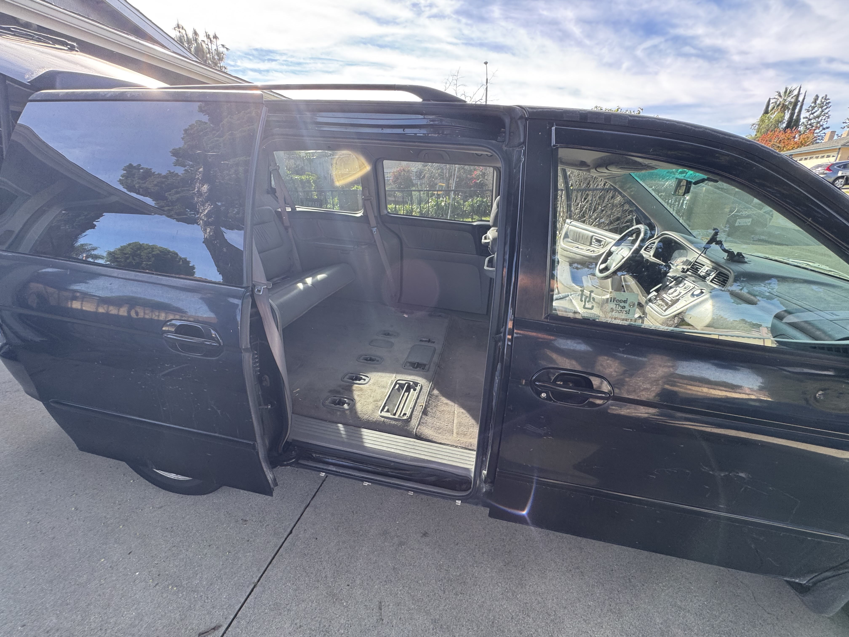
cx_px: 424
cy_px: 318
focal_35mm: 14
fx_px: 343
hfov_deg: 102.1
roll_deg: +0.6
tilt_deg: -19.1
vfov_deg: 85.7
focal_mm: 2.22
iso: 40
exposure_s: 1/154
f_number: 2.2
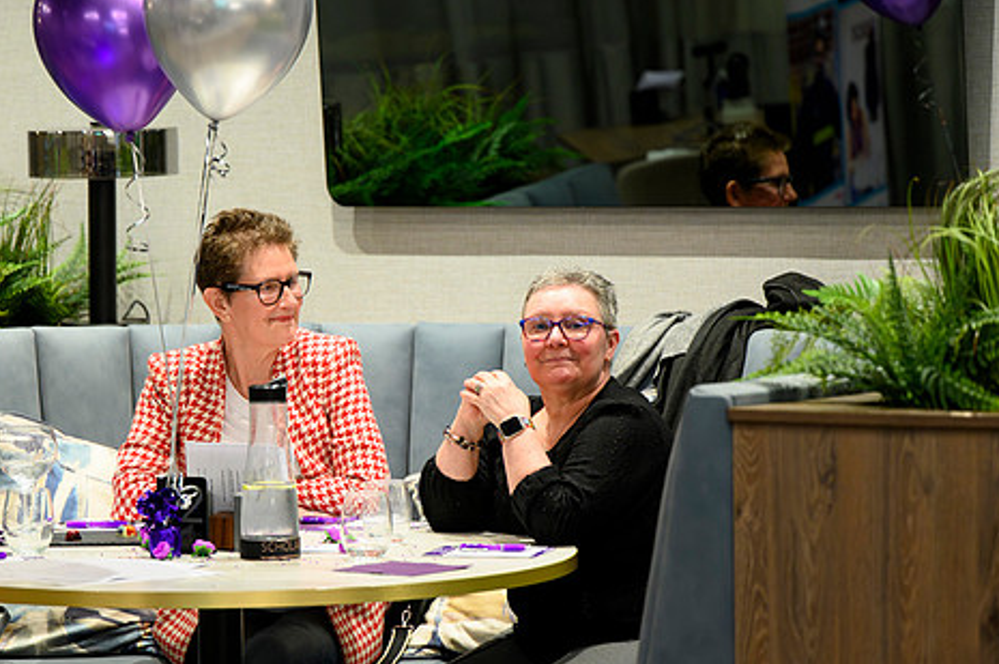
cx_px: 412
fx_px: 3548
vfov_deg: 10.7
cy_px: 363
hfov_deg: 16.0
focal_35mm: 128
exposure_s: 1/200
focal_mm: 98
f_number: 2.8
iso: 2500
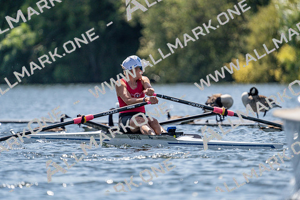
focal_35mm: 625
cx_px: 155
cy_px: 100
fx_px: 5211
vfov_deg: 2.2
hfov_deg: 3.3
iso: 400
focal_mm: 600
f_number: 6.3
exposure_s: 1/2000
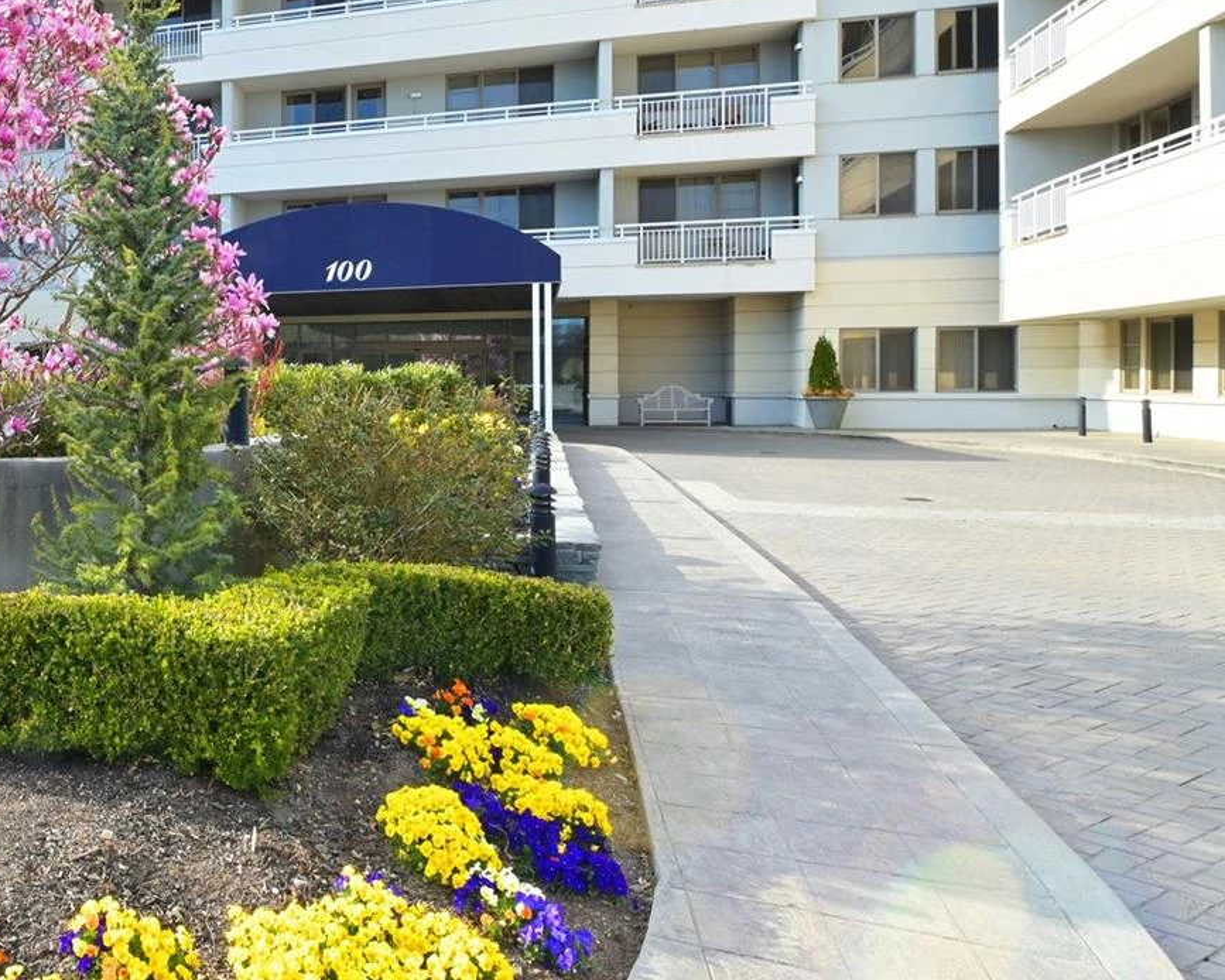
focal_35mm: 31
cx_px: 27
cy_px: 360
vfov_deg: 46.7
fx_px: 1124
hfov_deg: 48.2
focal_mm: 14
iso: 250
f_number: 11
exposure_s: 1/160
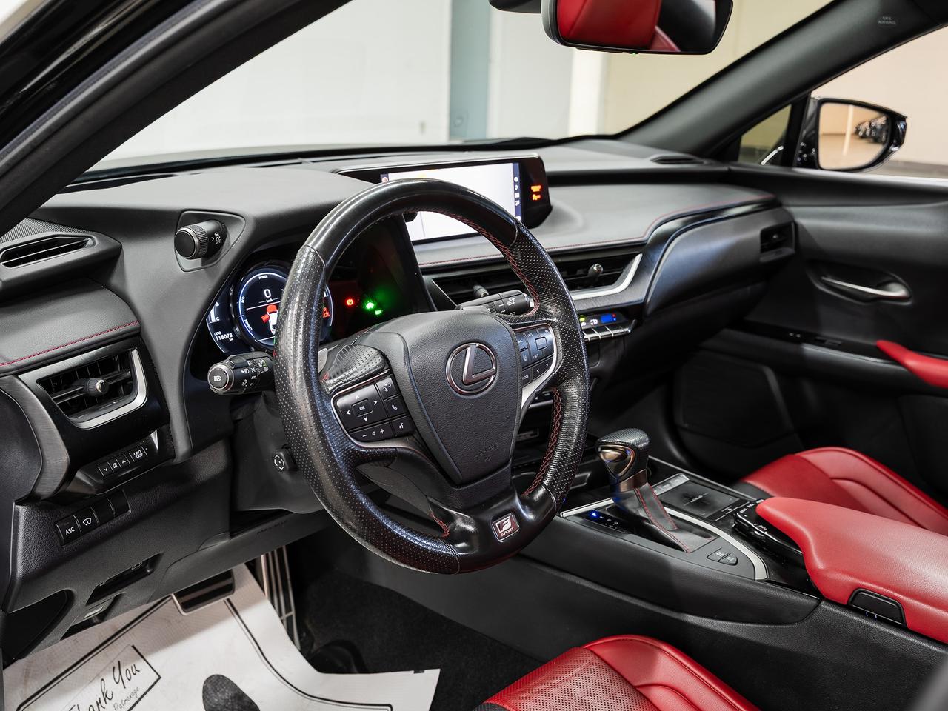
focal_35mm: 36
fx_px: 978
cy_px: 356
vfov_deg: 40.0
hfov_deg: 51.7
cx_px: 474
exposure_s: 1
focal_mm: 33
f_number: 5.6
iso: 100
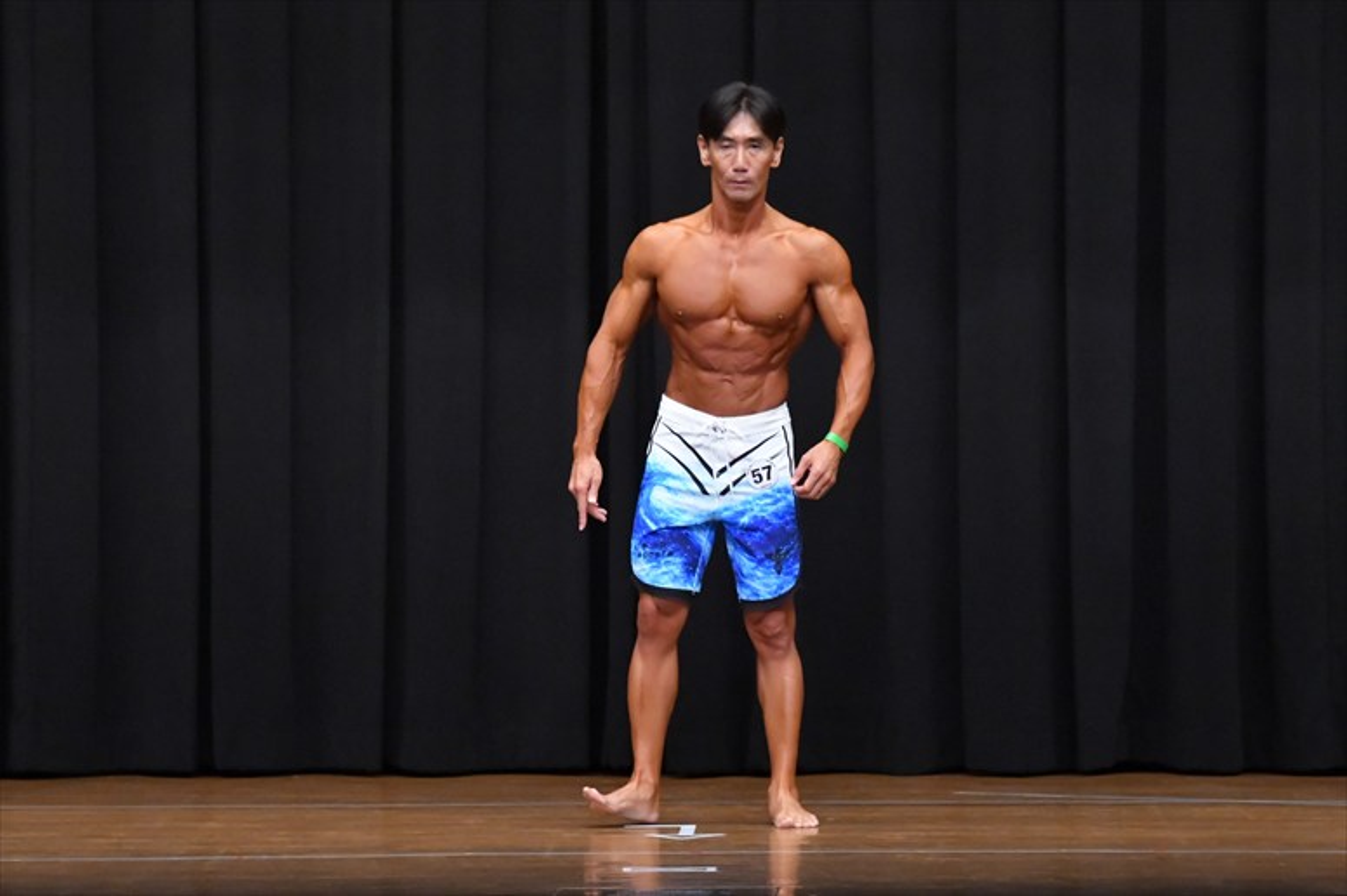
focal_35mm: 240
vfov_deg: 5.7
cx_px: 674
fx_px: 8976
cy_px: 448
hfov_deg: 8.6
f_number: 5.6
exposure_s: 1/400
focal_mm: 160
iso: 8000
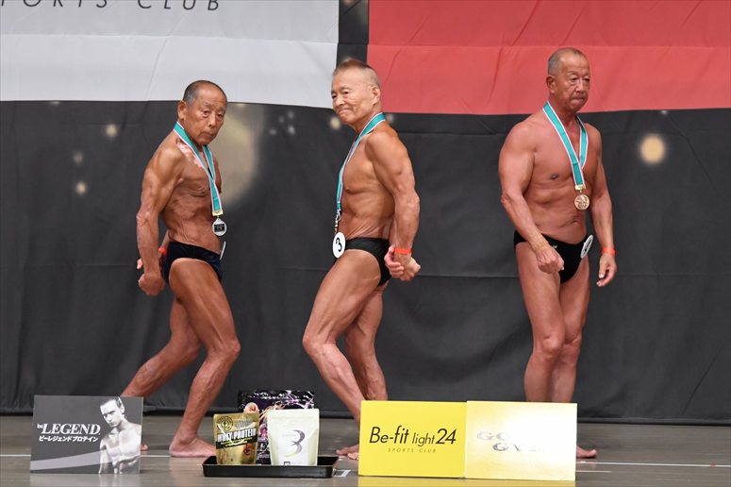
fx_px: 4567
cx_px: 366
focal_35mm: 225
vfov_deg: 6.1
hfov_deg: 9.2
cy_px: 244
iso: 5000
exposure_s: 1/400
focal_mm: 150
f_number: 5.6
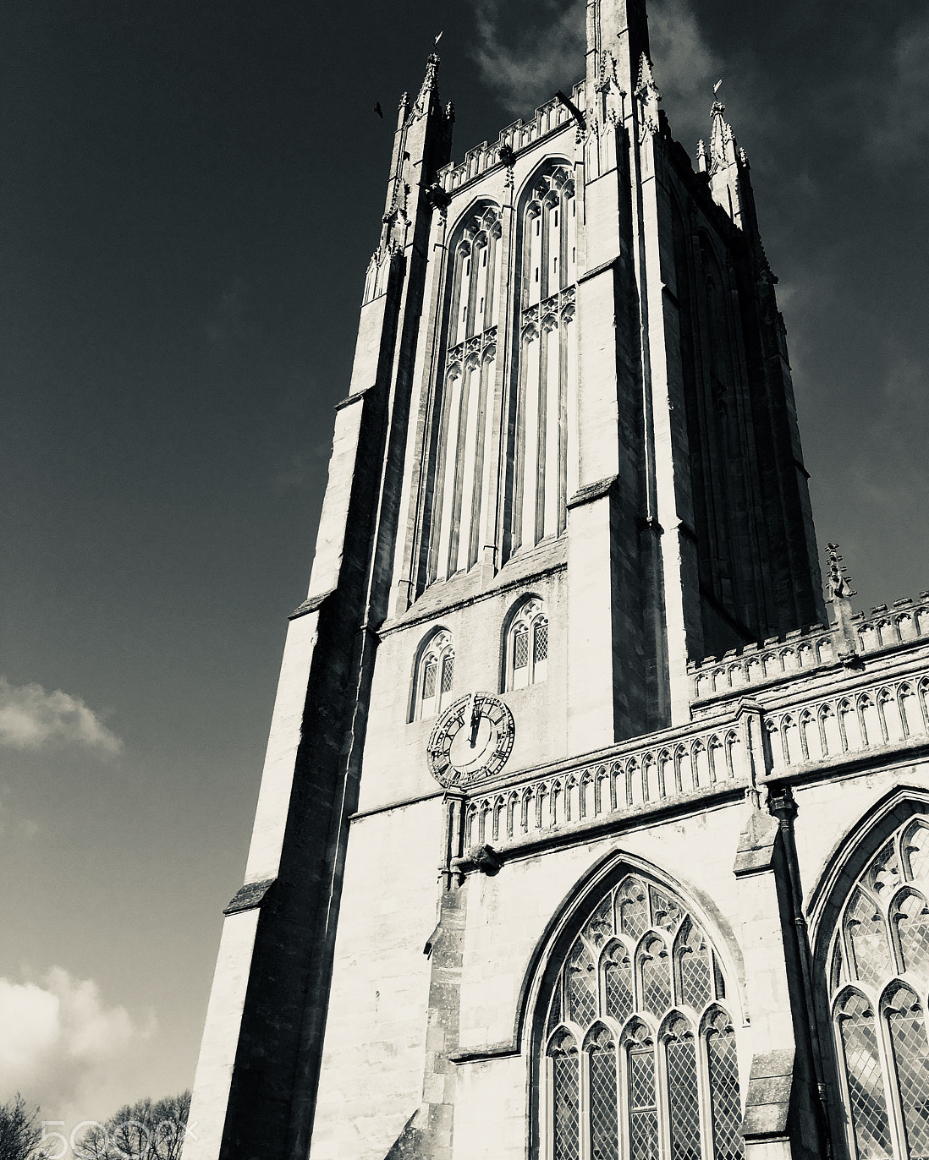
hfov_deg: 44.5
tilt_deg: +36.0
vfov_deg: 54.2
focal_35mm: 33
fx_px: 1134
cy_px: 575
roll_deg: -3.4
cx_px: 496
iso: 25
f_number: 2.2
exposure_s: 1/1709
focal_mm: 4.15
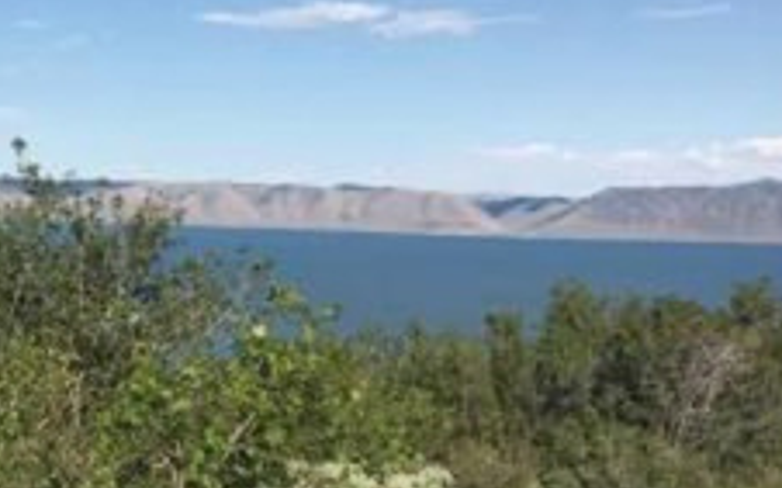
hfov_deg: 23.2
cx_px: -73
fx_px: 1789
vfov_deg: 15.5
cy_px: 135
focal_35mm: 84
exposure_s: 1/3546
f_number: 1.8
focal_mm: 3.99
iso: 20
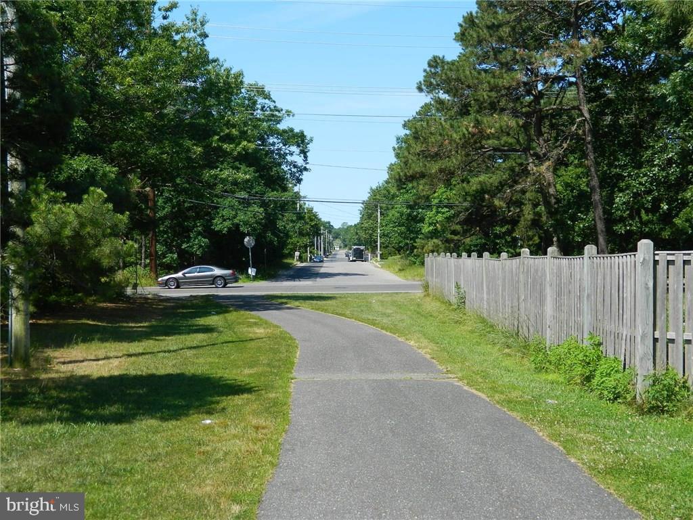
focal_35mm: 47
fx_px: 941
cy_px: 260
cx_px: 346
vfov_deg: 30.9
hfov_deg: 40.4
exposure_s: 1/500
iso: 80
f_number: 3.6
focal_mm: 8.4
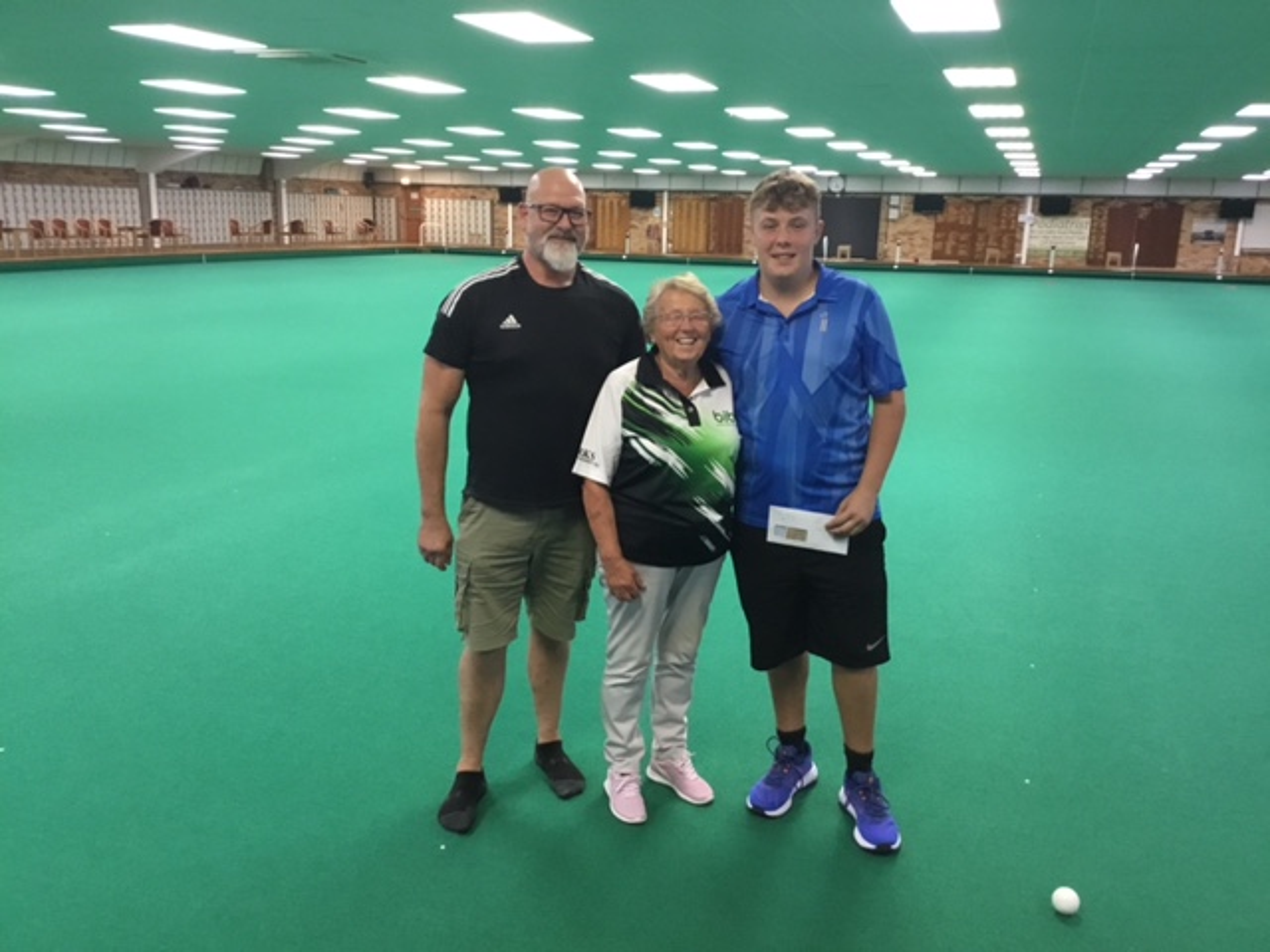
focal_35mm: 31
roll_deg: -0.2
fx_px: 1137
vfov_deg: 45.4
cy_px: 476
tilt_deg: -13.1
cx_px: 635
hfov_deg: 58.4
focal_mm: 3.3
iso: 200
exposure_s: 1/33
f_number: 2.4
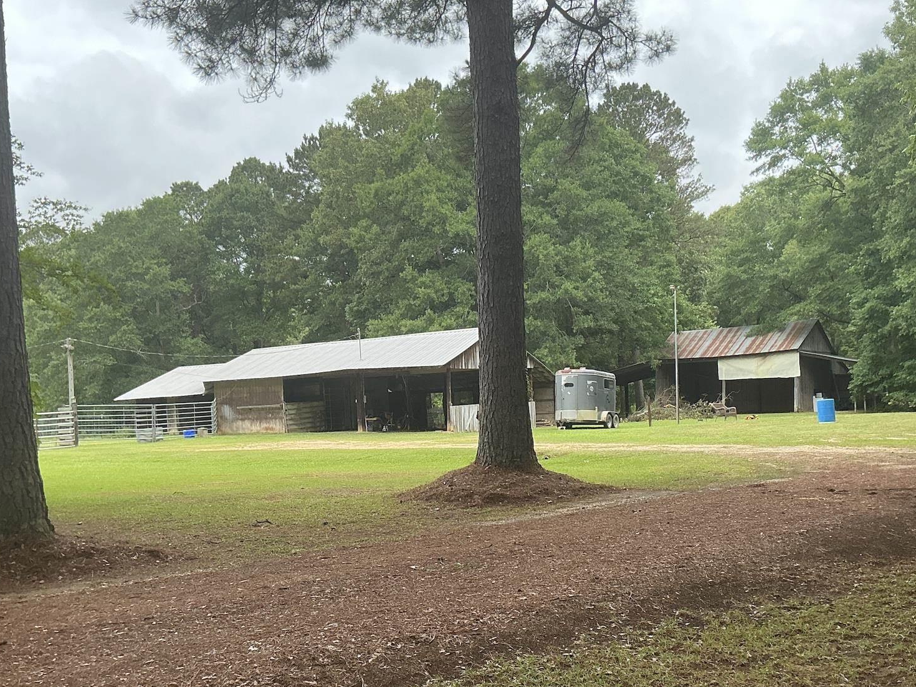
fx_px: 1032
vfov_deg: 36.7
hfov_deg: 47.9
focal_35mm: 39
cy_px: 415
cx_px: 460
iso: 25
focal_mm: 3
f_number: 1.8
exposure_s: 1/574
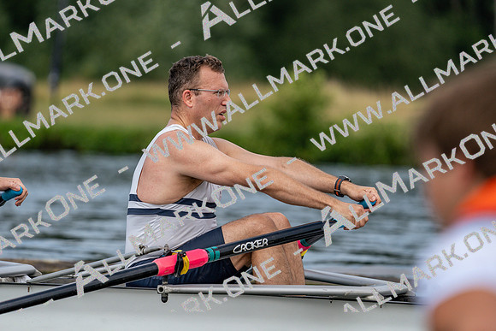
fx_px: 5388
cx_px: 248
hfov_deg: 5.3
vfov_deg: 3.5
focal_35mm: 391
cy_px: 166
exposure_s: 1/1600
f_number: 6.3
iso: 400
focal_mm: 391
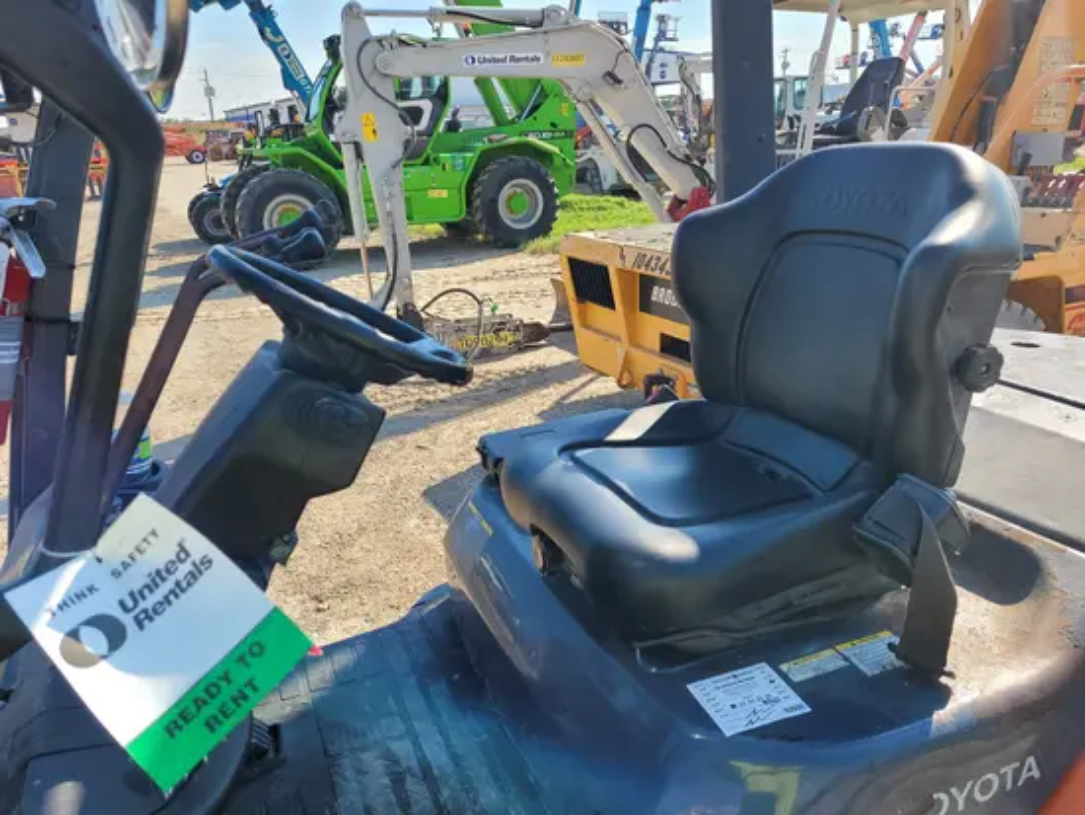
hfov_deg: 67.3
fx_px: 815
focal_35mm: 26
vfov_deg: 53.1
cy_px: 408
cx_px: 542
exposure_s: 1/1090
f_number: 1.8
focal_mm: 5.4
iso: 40
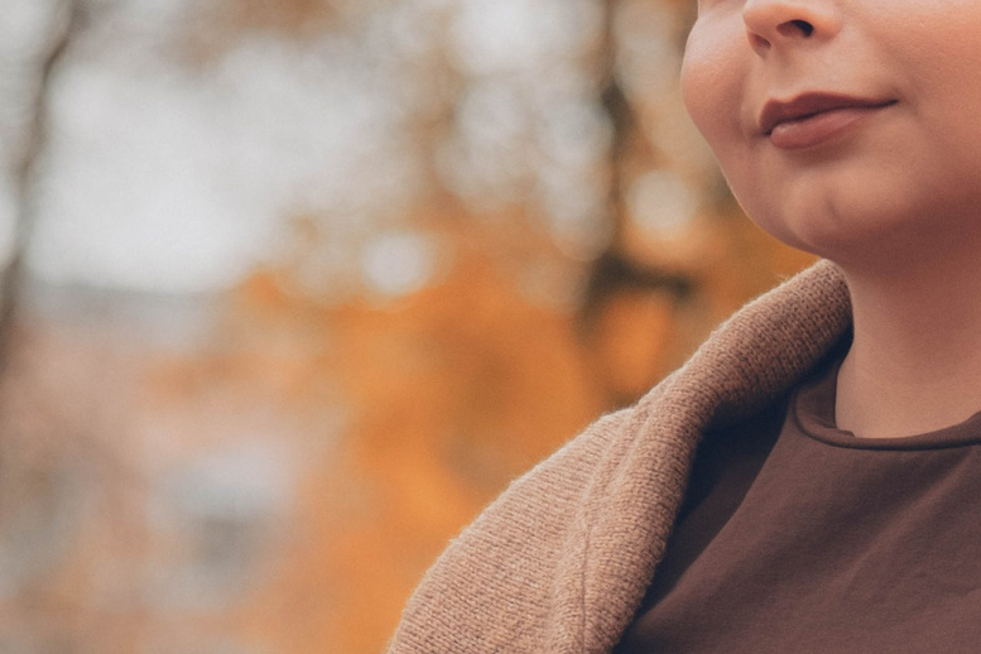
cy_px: 478
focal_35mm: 346
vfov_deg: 4.0
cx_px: 1139
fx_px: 9428
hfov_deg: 5.9
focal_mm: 70
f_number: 3.2
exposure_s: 1/320
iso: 400
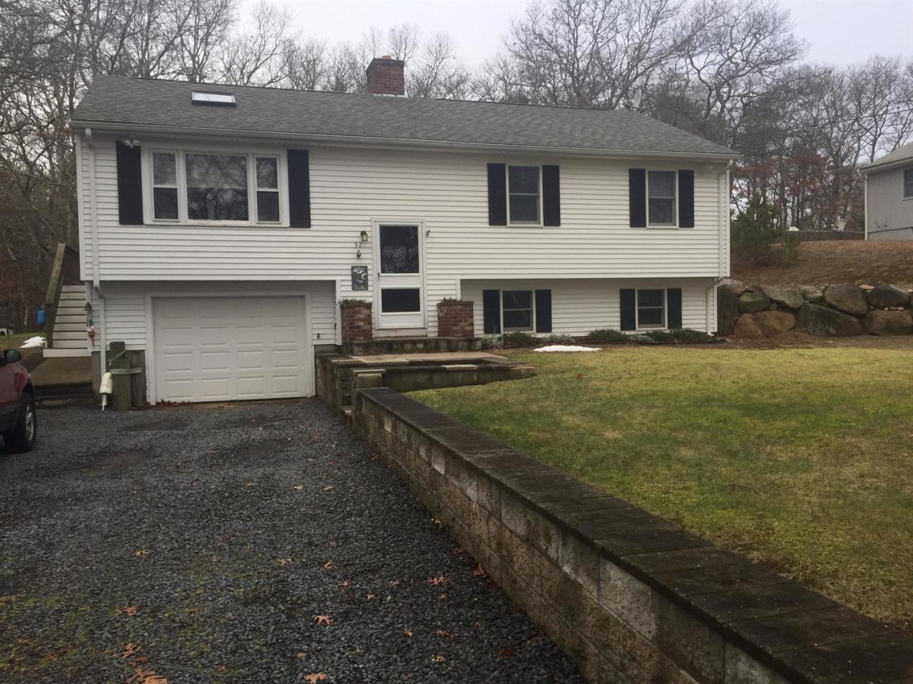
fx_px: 765
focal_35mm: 29
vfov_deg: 48.2
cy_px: 342
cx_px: 456
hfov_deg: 61.7
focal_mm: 4.15
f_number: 2.2
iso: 32
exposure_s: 1/338
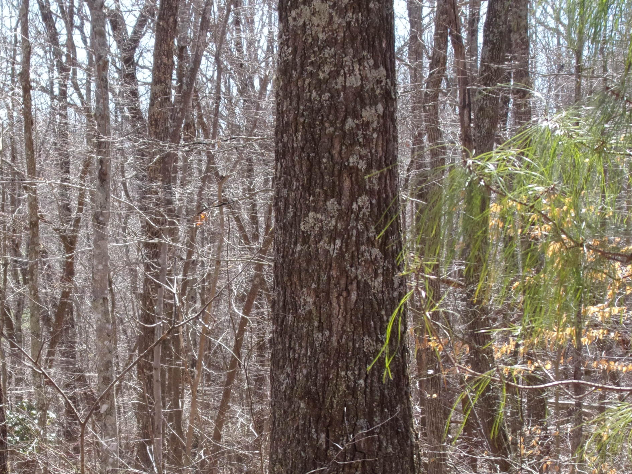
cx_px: 132
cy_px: 359
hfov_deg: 19.1
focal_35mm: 102
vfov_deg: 14.4
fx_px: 1862
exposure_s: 1/120
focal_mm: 11.5
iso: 80
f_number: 4.5
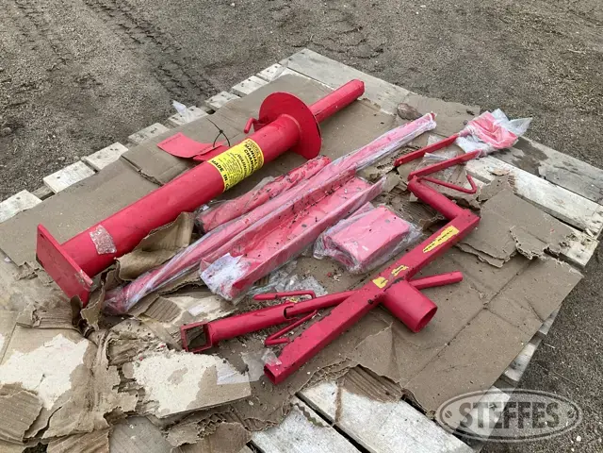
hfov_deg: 61.7
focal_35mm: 29
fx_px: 505
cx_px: 302
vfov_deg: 48.2
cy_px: 226
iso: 20
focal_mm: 3
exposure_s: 1/122
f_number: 1.8
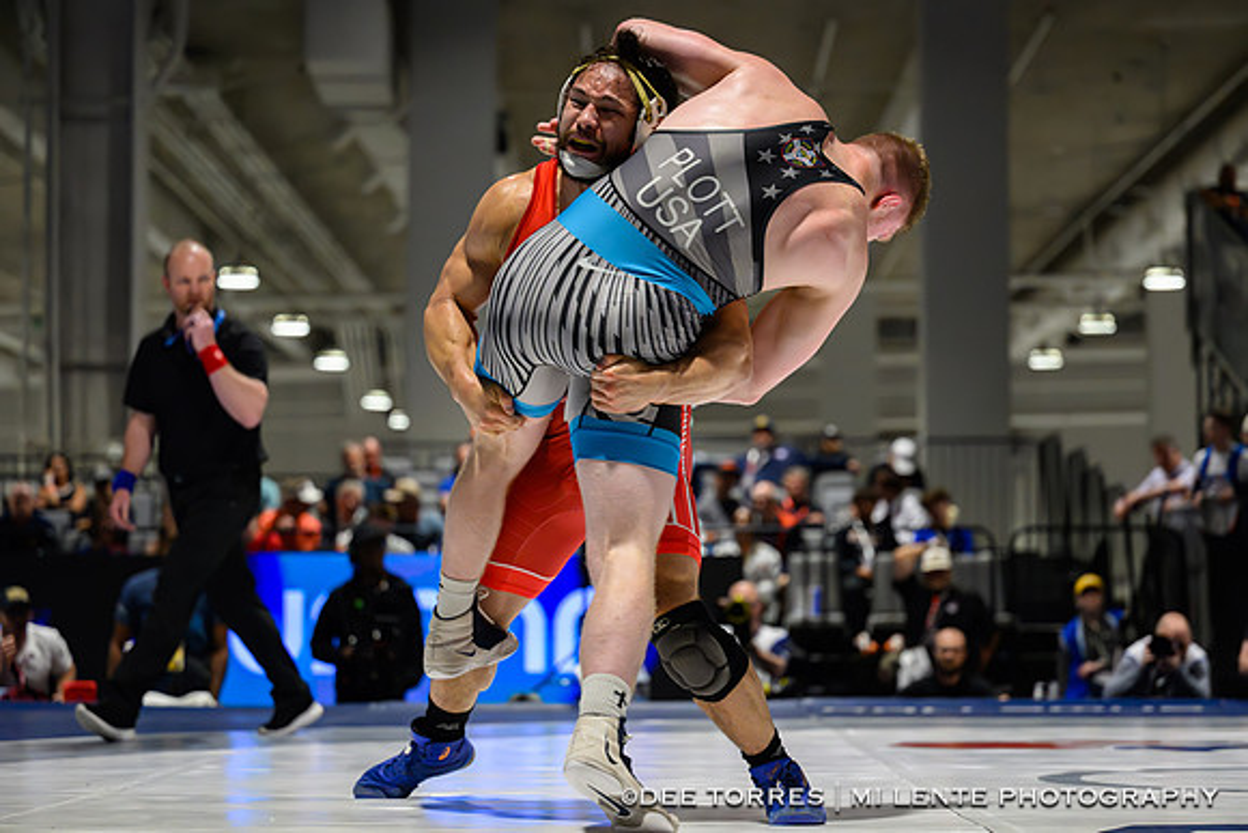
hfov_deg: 23.1
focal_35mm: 88
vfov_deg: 15.5
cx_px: 632
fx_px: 3054
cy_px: 417
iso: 7200
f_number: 2.8
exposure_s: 1/800
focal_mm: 86
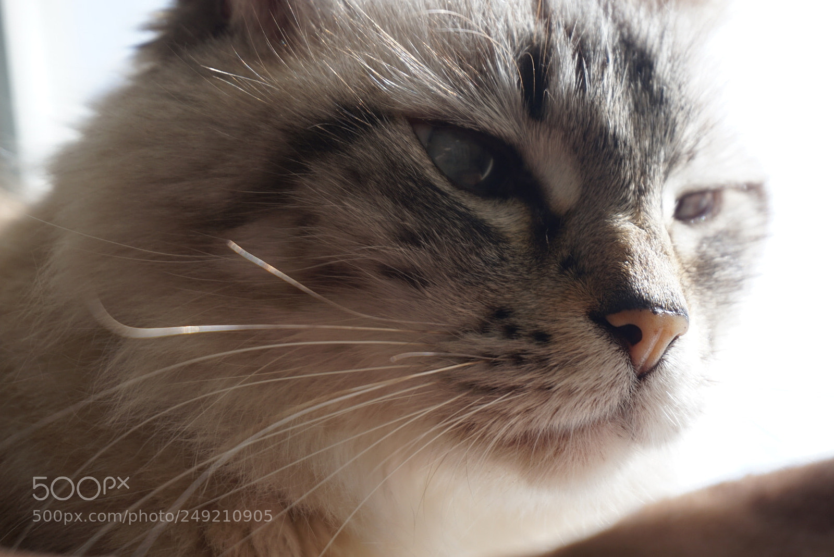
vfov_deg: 18.2
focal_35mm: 75
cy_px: 278
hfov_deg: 27.0
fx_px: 1739
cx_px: 417
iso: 100
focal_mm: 50
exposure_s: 1/60
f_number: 5.6
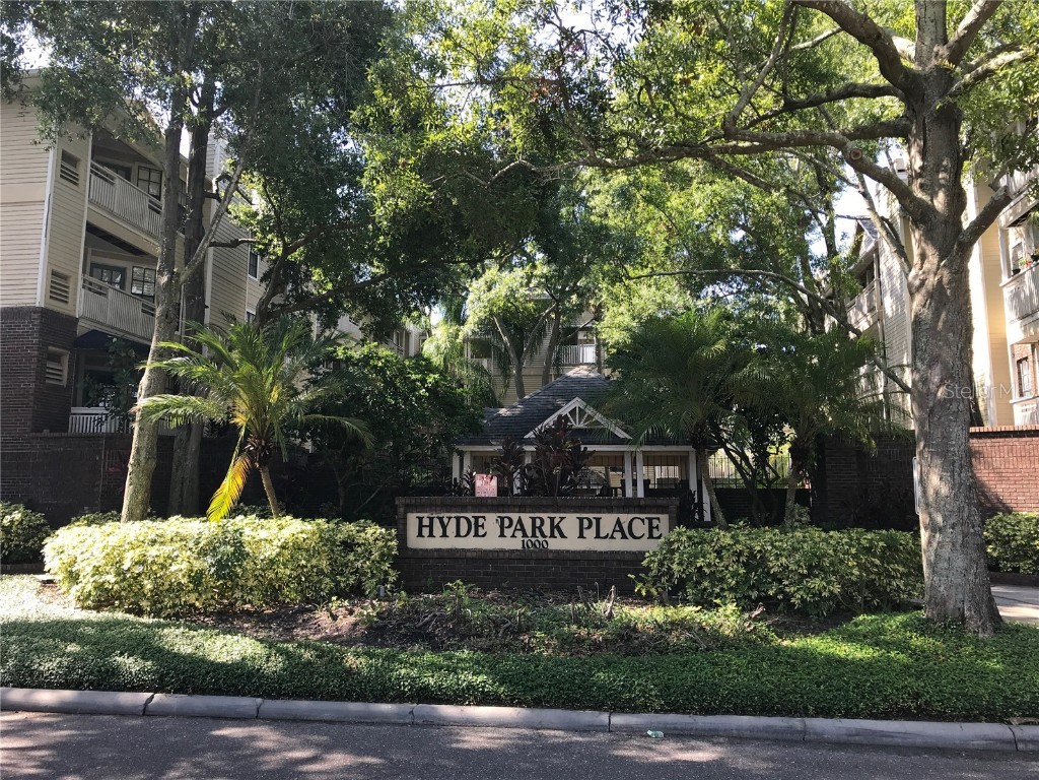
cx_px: 520
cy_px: 390
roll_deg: +1.5
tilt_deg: +8.5
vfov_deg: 49.7
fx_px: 840
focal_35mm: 28
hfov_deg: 63.4
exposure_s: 1/329
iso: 20
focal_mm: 3.99
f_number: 1.8
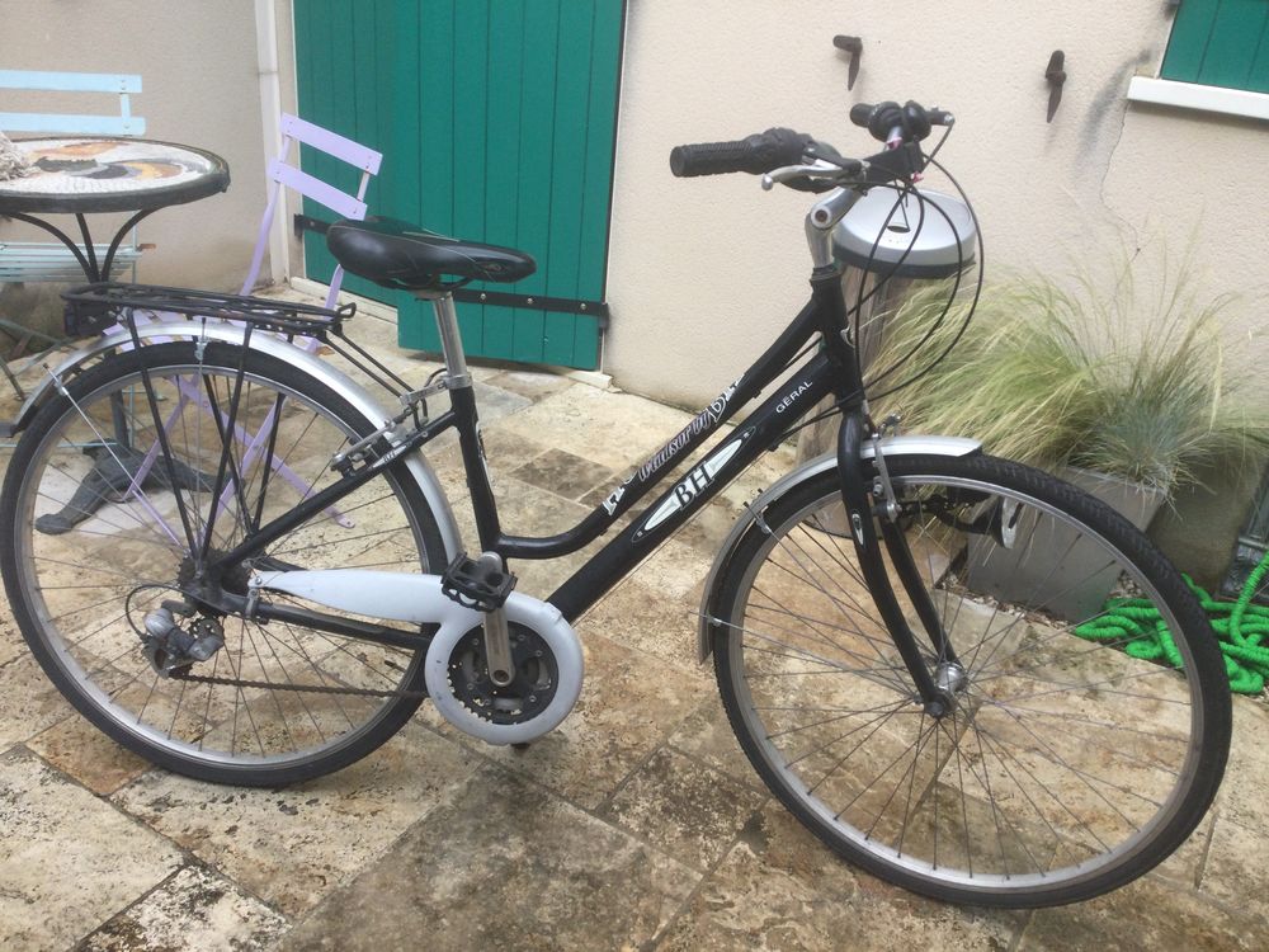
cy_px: 476
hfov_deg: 58.4
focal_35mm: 31
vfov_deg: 45.4
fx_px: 1136
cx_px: 634
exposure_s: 1/323
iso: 25
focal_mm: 3.3
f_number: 2.4
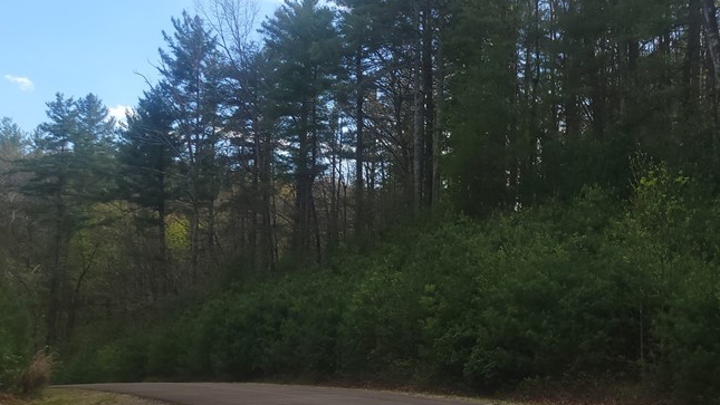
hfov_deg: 45.2
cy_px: 229
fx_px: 859
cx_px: 435
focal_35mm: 45
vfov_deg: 26.5
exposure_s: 1/920
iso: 40
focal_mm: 5.4
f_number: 1.8
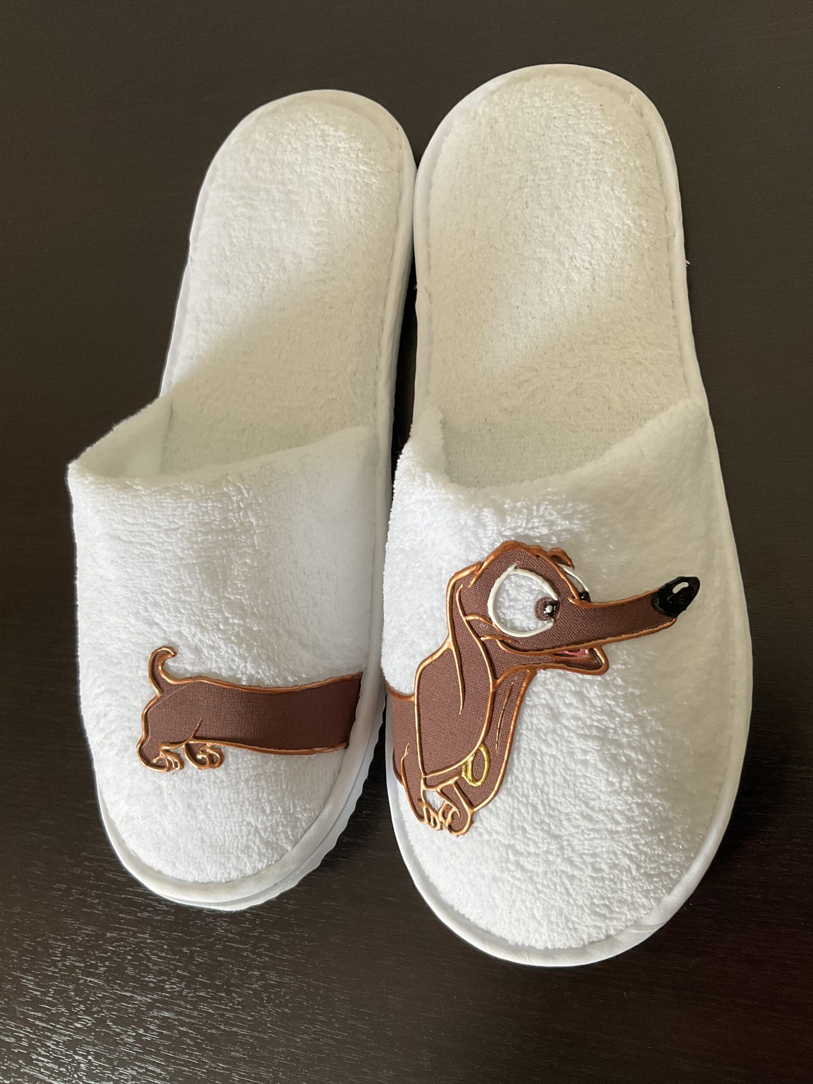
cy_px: 550
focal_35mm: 30
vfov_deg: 60.0
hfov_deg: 46.8
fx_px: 940
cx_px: 419
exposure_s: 1/60
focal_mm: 3
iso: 80
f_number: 1.8
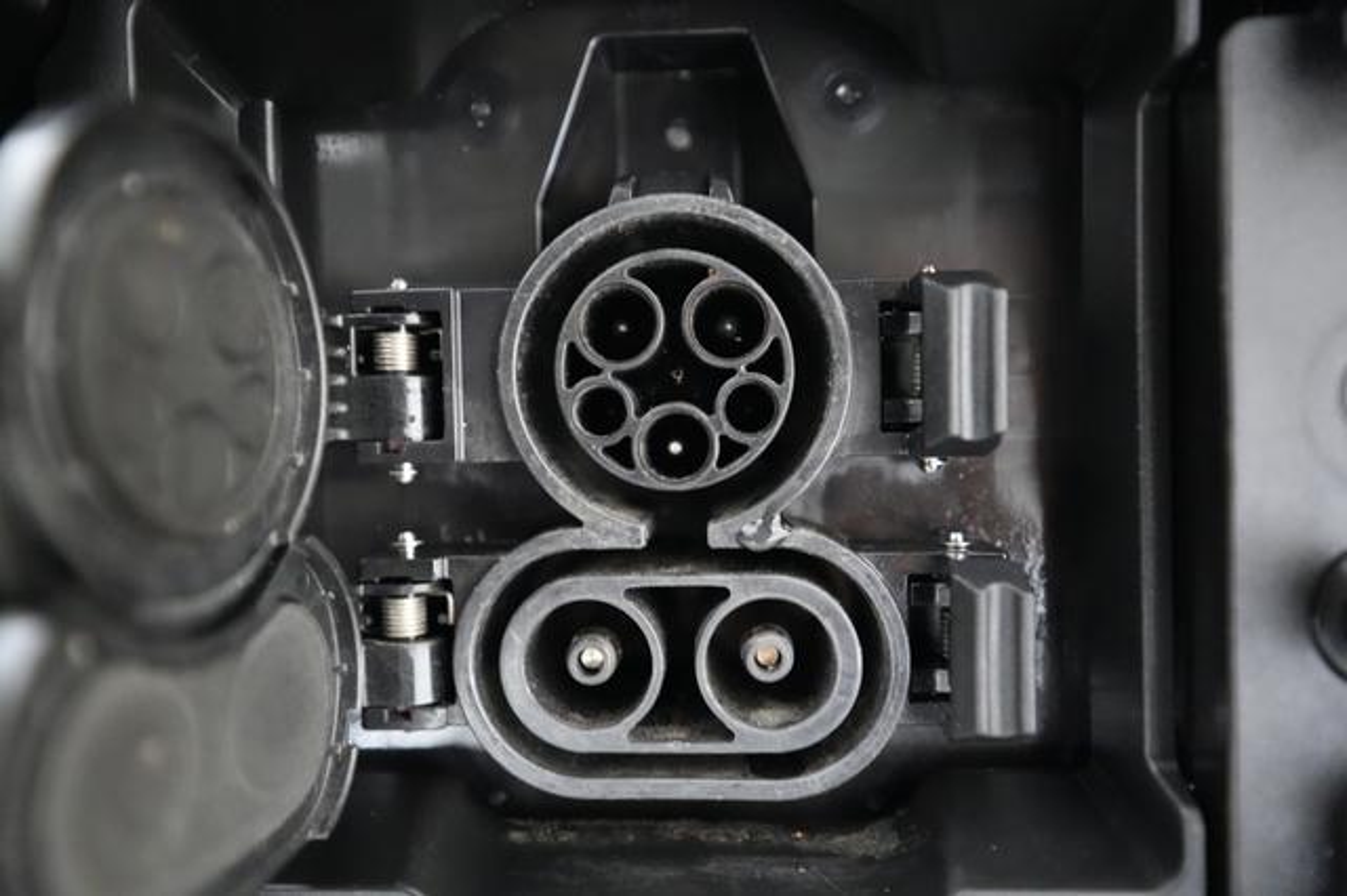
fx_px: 935
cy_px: 448
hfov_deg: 71.5
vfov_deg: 51.2
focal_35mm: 25
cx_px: 674
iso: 12800
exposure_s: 1/60
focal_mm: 25
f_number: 2.8
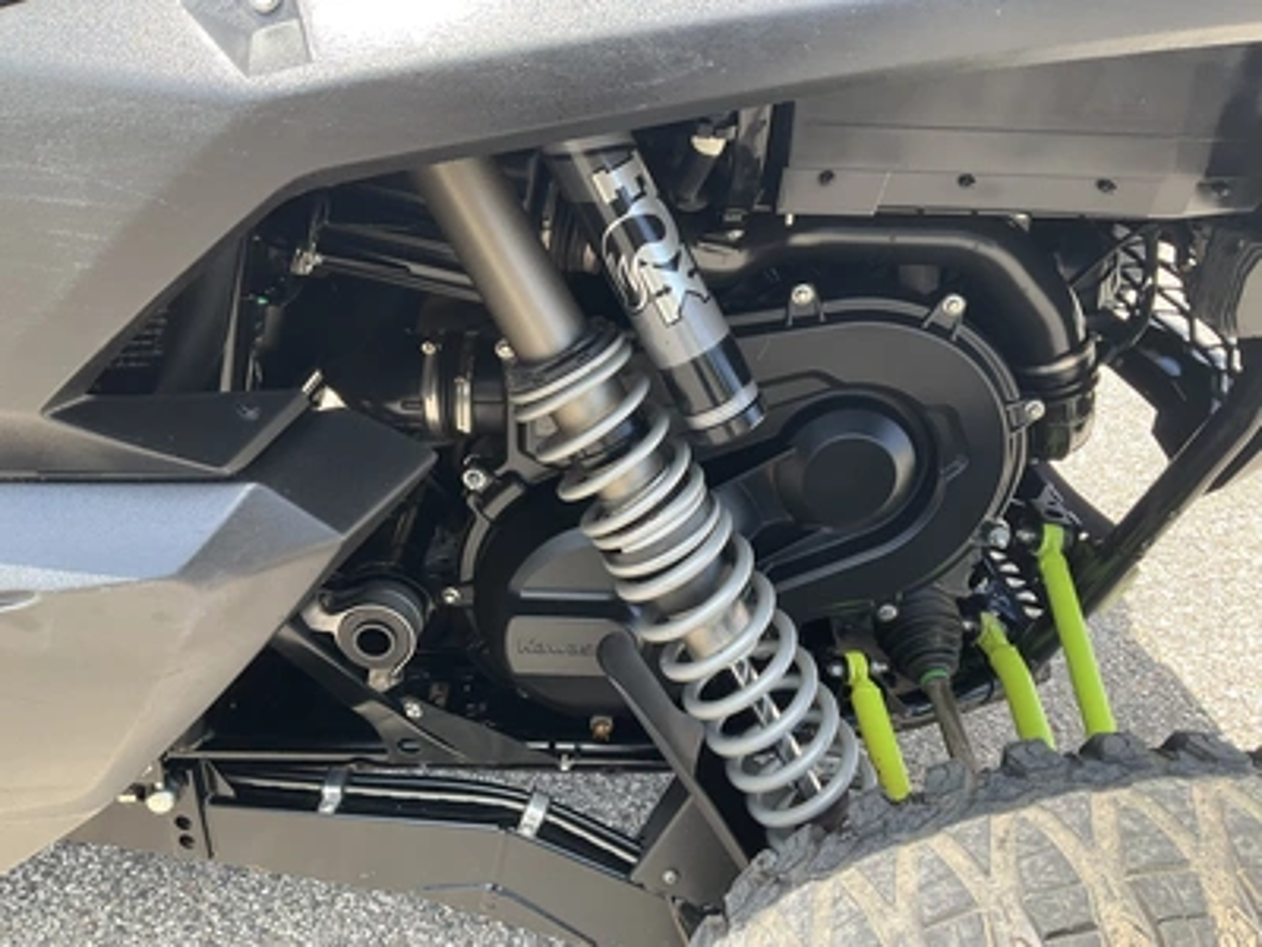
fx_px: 1057
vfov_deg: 48.2
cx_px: 631
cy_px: 474
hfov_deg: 61.7
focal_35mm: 29
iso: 25
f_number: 1.8
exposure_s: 1/172
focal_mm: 3
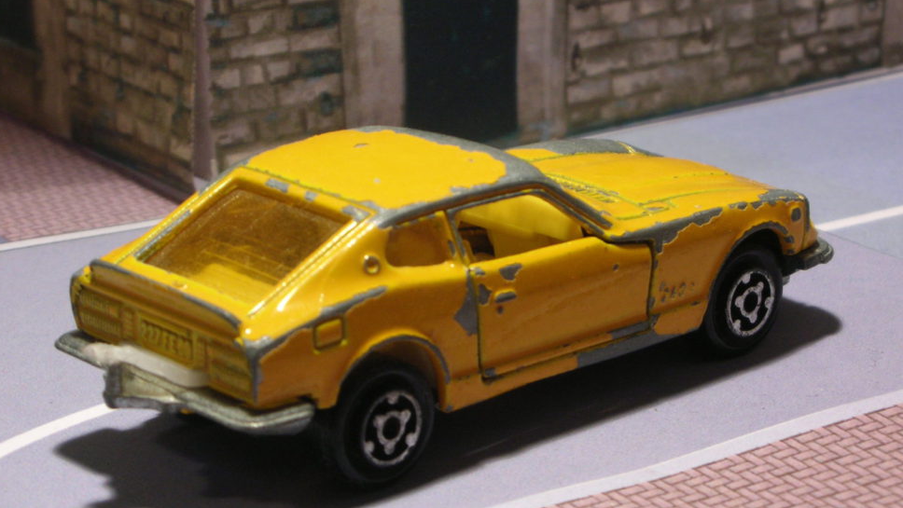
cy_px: 249
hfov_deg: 17.7
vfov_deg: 10.0
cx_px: 440
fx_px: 2898
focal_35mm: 121
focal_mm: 17.4
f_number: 5.4
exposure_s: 1/4.1
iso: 100
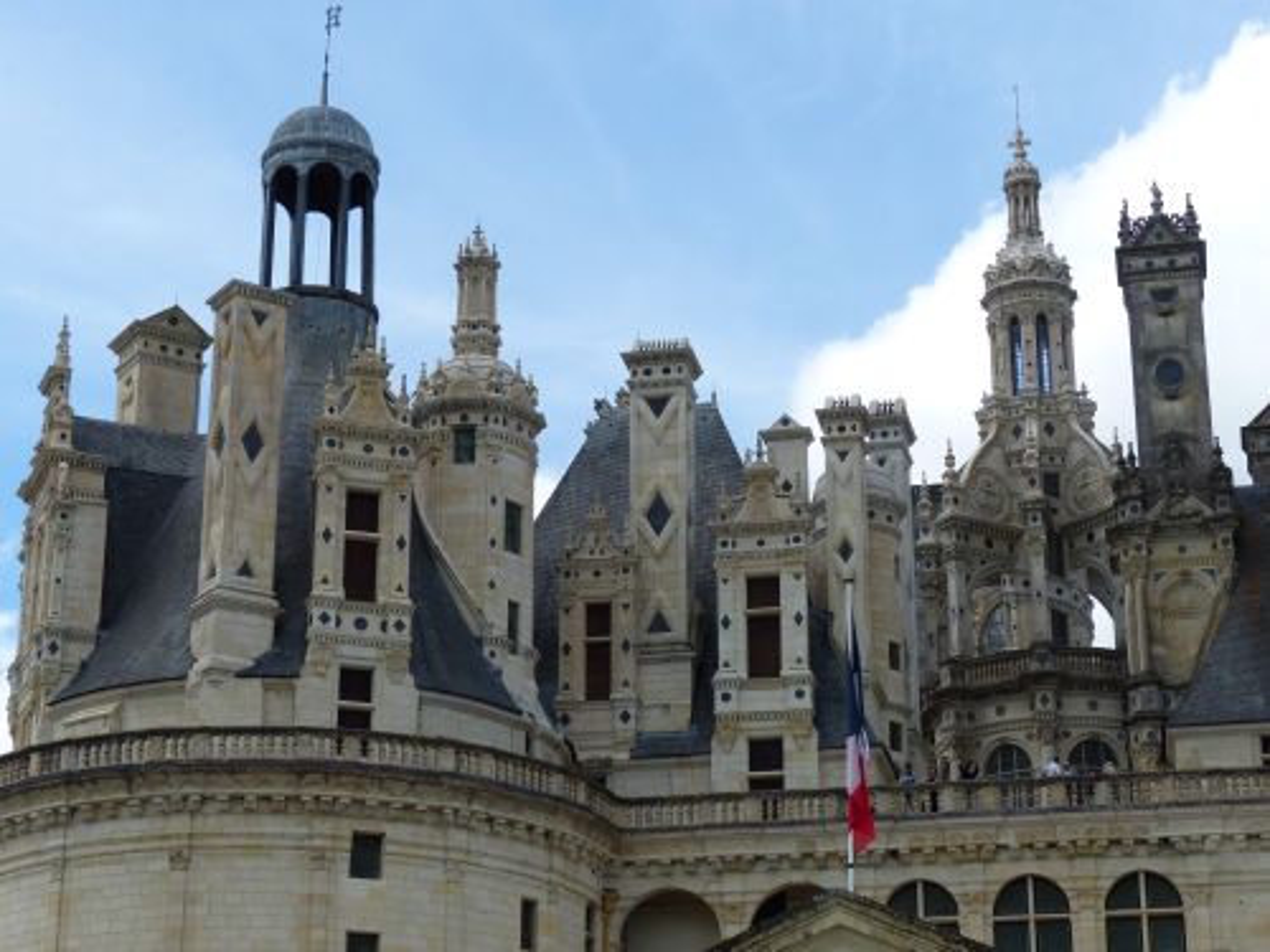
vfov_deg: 20.4
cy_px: 476
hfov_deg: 27.0
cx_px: 635
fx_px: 2642
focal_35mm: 72
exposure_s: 1/800
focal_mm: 13
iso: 100
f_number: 4
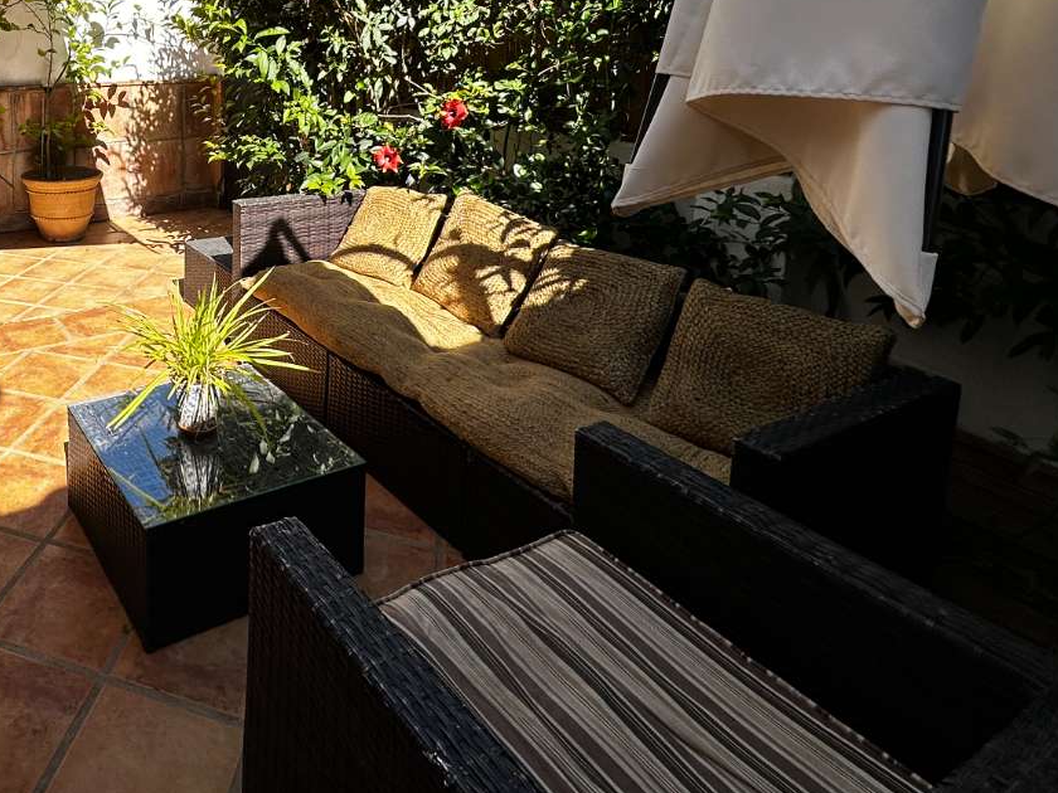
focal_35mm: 25
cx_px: 204
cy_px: 106
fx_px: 764
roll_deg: -0.1
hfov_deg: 63.1
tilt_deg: -6.1
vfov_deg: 49.9
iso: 50
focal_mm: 2.22
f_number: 2.2
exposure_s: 1/1006
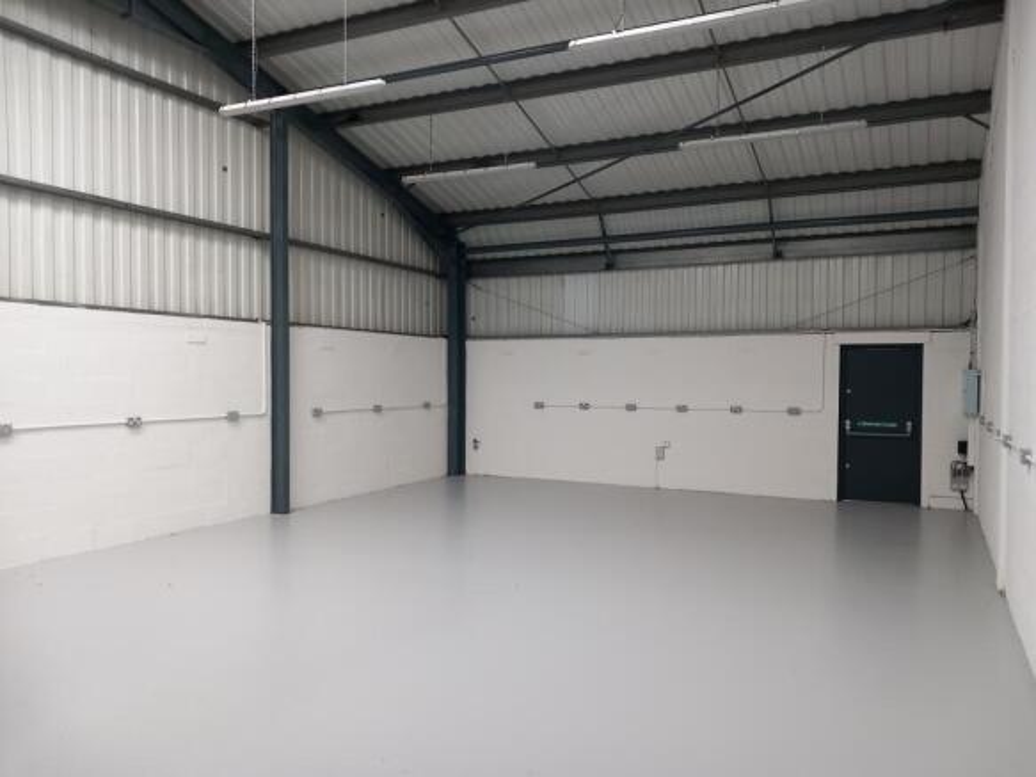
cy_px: 388
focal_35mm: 27
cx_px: 518
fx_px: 808
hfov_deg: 65.3
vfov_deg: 51.3
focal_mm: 4
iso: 250
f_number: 1.8
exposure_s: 1/25
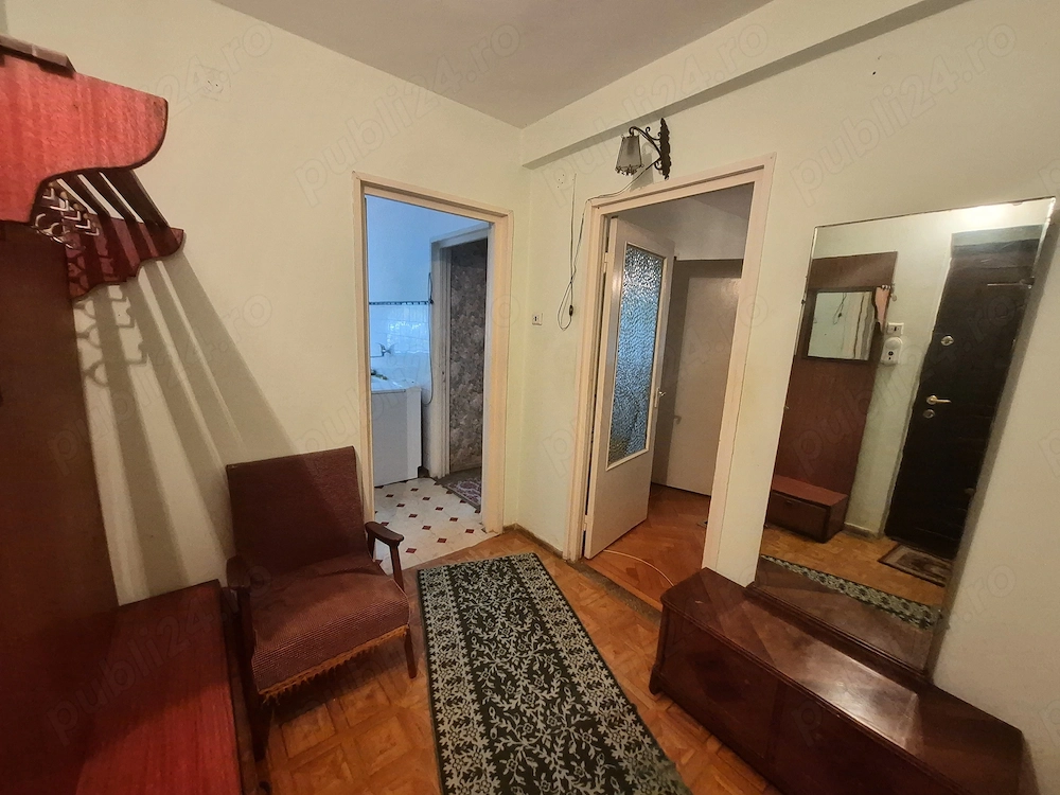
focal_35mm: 13
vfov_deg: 89.9
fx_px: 398
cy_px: 398
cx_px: 530
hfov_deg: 106.2
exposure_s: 1/50
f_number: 2.2
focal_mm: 1.74
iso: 1000
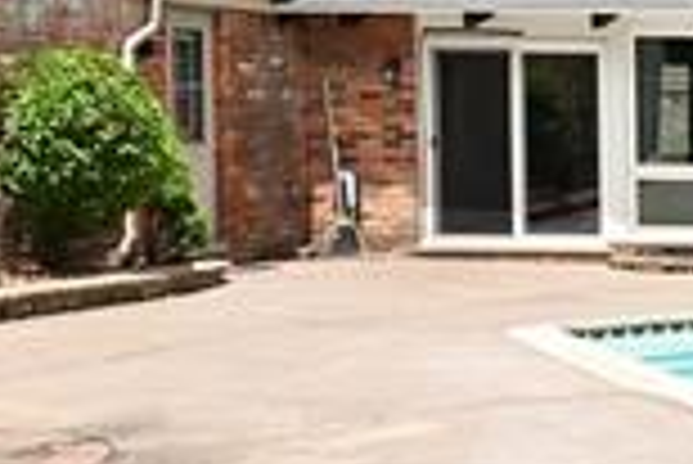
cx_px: 1220
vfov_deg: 14.7
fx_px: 1792
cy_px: 230
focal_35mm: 93
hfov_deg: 17.9
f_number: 10
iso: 100
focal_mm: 14
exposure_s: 1/200
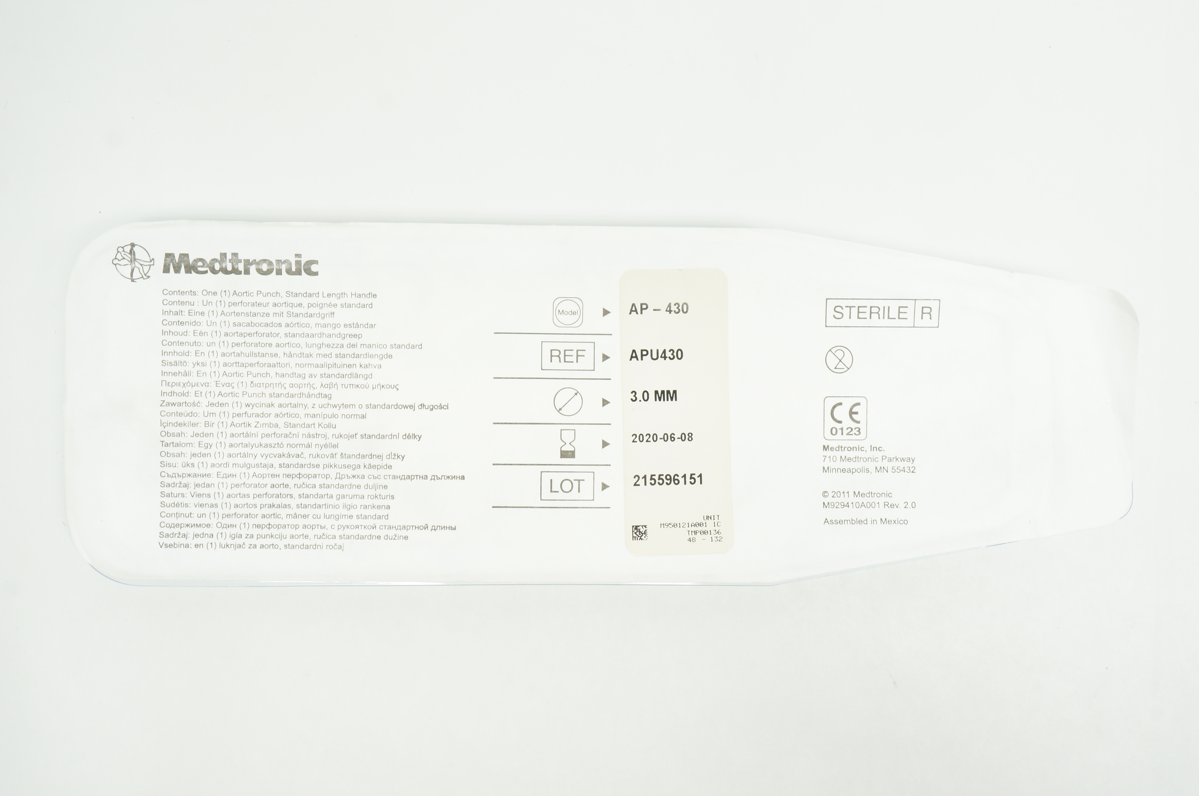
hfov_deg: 53.2
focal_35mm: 36
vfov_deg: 36.8
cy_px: 398
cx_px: 600
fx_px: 1198
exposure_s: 1/15
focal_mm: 24
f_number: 10
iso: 400
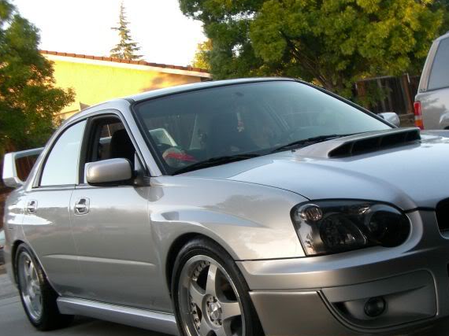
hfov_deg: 29.3
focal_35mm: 66
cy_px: 223
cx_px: 288
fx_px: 856
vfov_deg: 22.2
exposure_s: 1/100
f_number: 3
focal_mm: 7.6
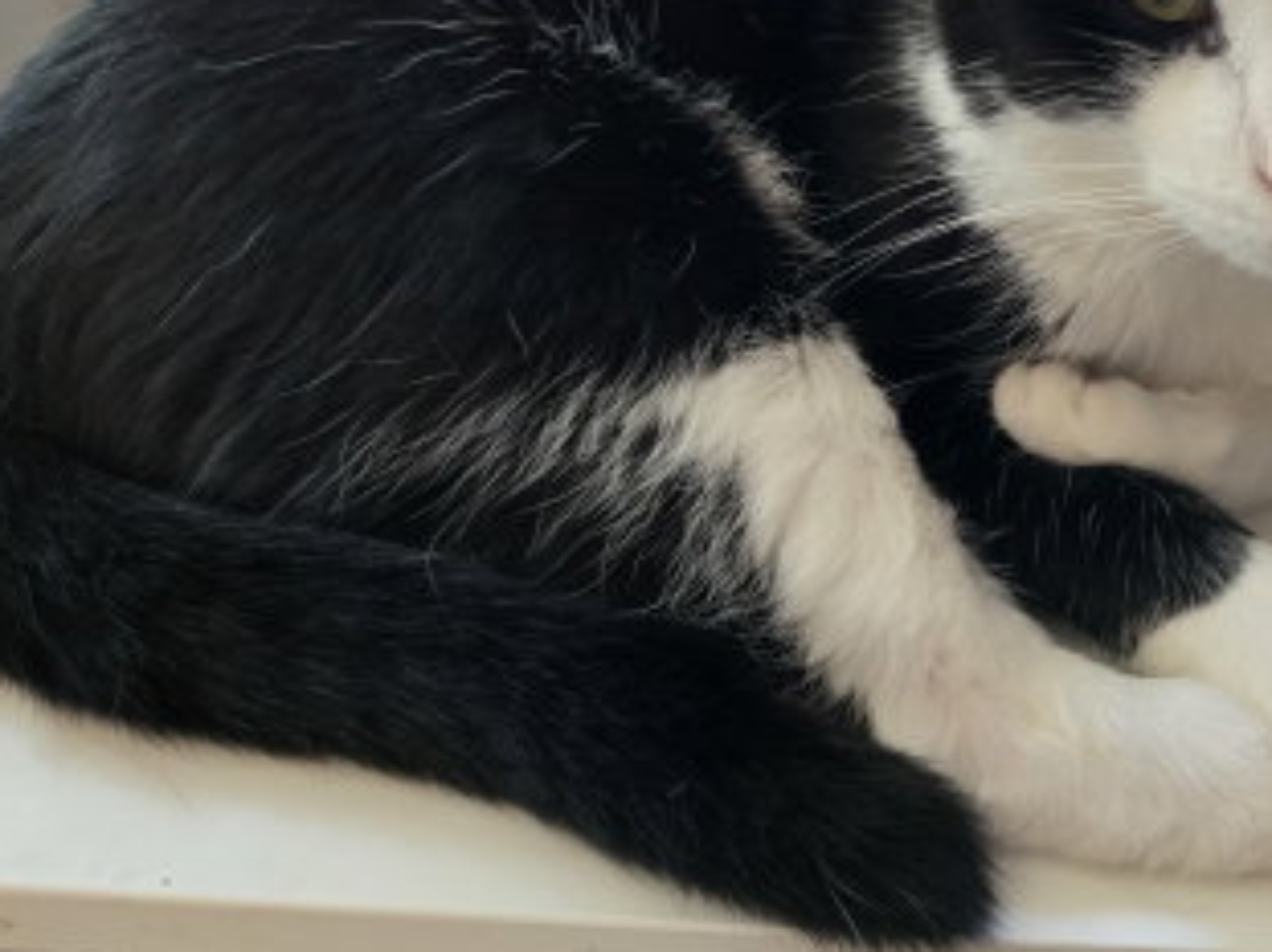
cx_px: 937
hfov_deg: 48.4
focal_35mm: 37
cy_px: 284
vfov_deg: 38.0
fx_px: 1359
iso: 640
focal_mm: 5.4
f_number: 1.8
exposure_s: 1/60
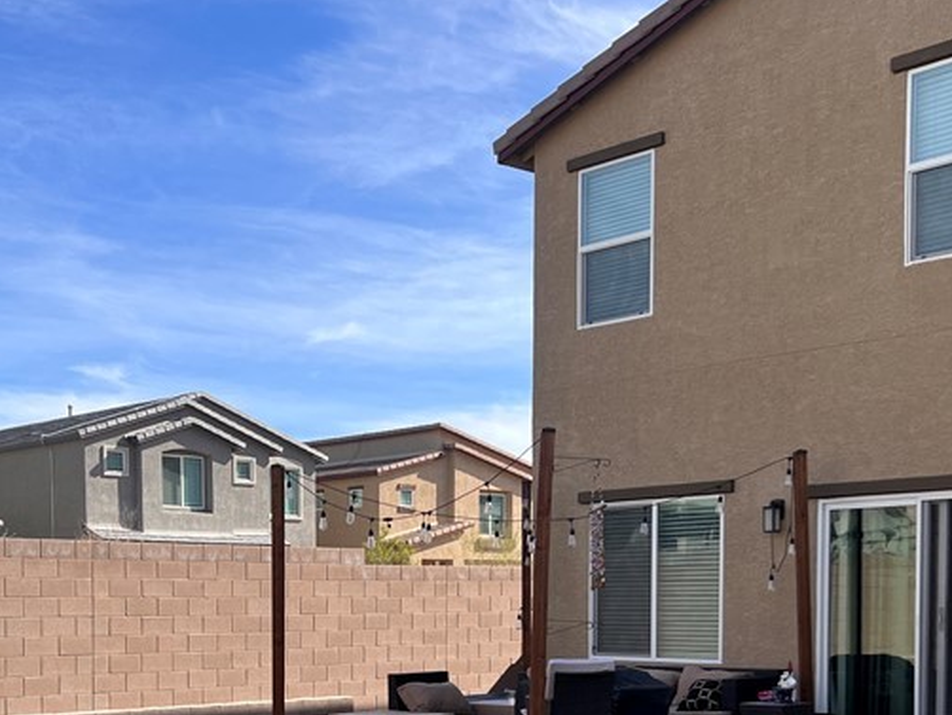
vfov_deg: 26.5
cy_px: 656
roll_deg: -0.2
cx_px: 302
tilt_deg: -3.0
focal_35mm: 53
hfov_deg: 35.7
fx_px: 1458
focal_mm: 5.7
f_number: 1.5
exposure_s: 1/3077
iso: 50
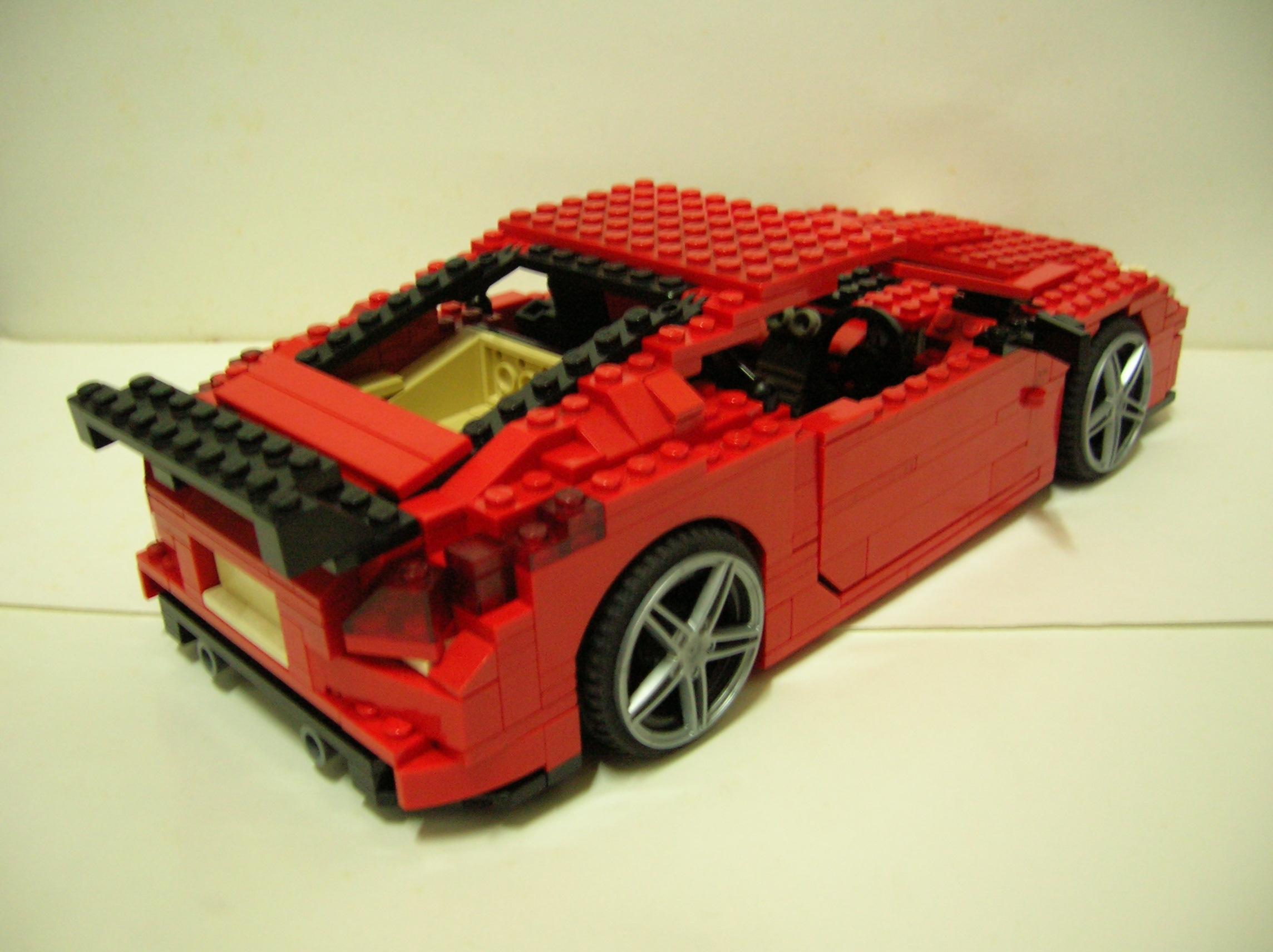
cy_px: 476
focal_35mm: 34
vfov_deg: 41.7
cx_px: 636
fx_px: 1249
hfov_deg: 54.0
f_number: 2.9
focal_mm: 5.7
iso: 160
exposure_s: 1/4.2
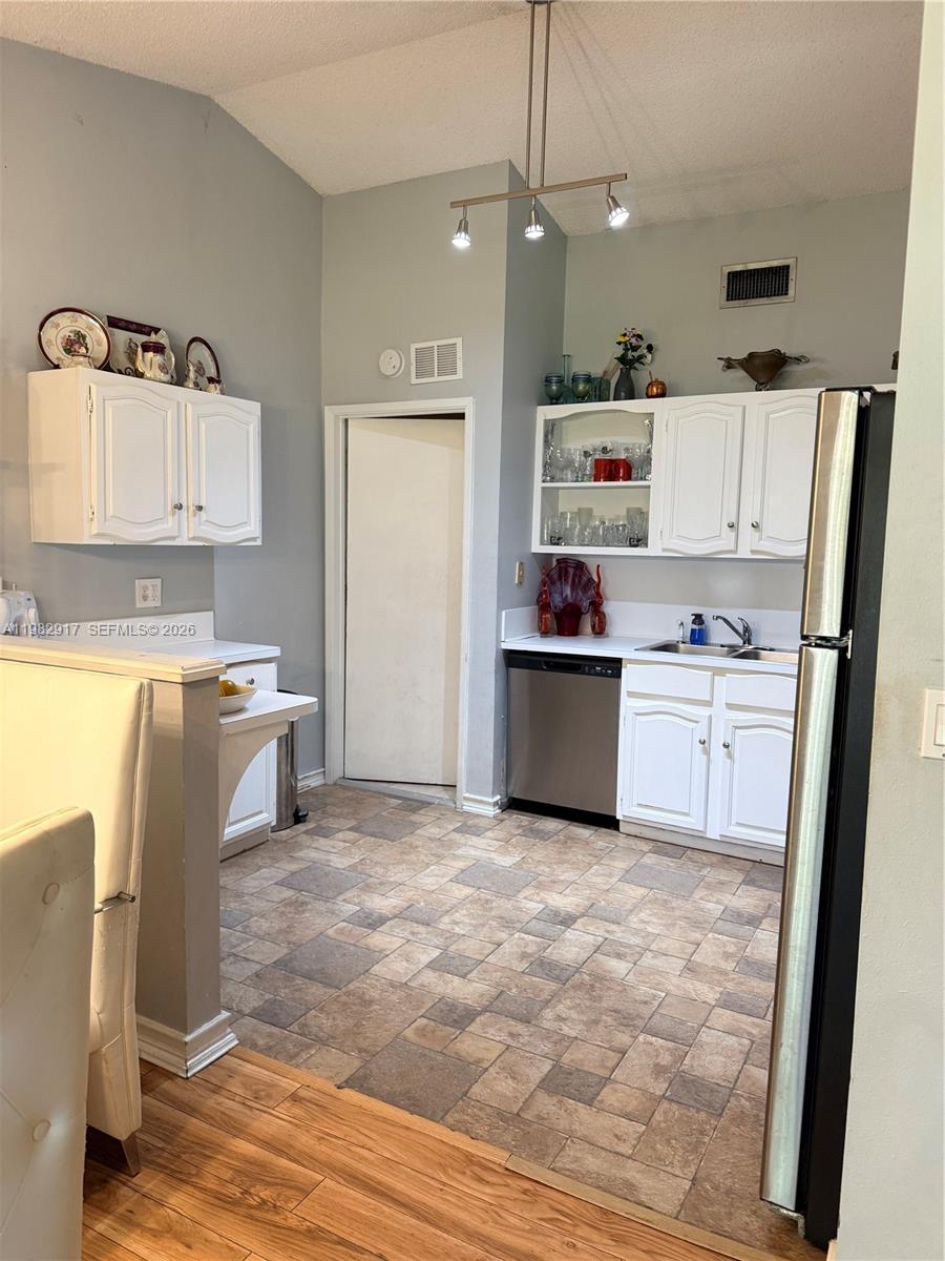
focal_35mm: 24
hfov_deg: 56.8
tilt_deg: -5.8
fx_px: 874
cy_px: 630
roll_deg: -2.4
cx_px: 472
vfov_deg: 71.6
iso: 200
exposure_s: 1/60
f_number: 1.78
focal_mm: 6.76
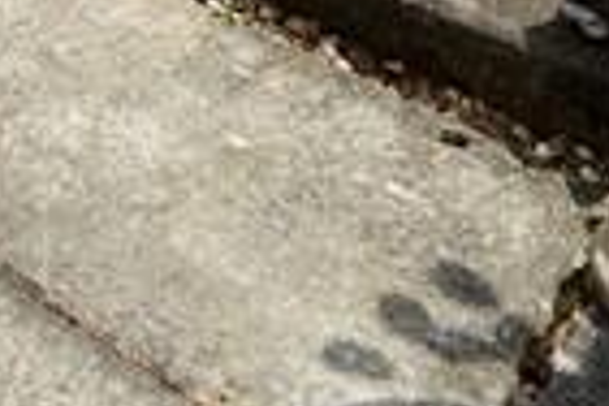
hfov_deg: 20.5
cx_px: -263
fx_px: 1472
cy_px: -849
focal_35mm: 87
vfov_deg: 10.5
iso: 100
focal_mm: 12
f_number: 10
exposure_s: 1/160
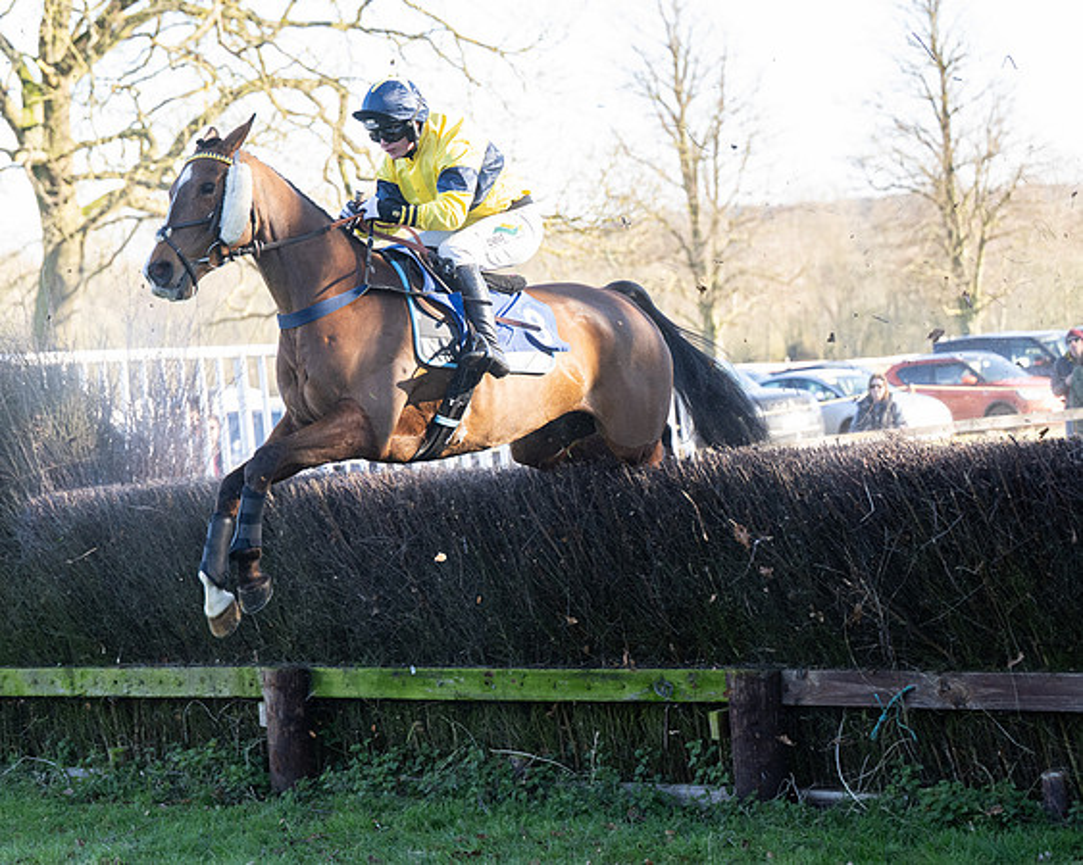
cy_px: 463
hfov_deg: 18.0
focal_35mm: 106
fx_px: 3403
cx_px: 377
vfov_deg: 14.5
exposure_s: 1/1250
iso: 800
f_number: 2.8
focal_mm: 70
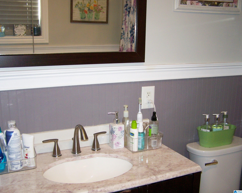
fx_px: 286
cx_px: 114
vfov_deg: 37.3
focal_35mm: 40
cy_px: 97
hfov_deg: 45.8
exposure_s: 1/60
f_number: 2.8
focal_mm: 6.3
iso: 160
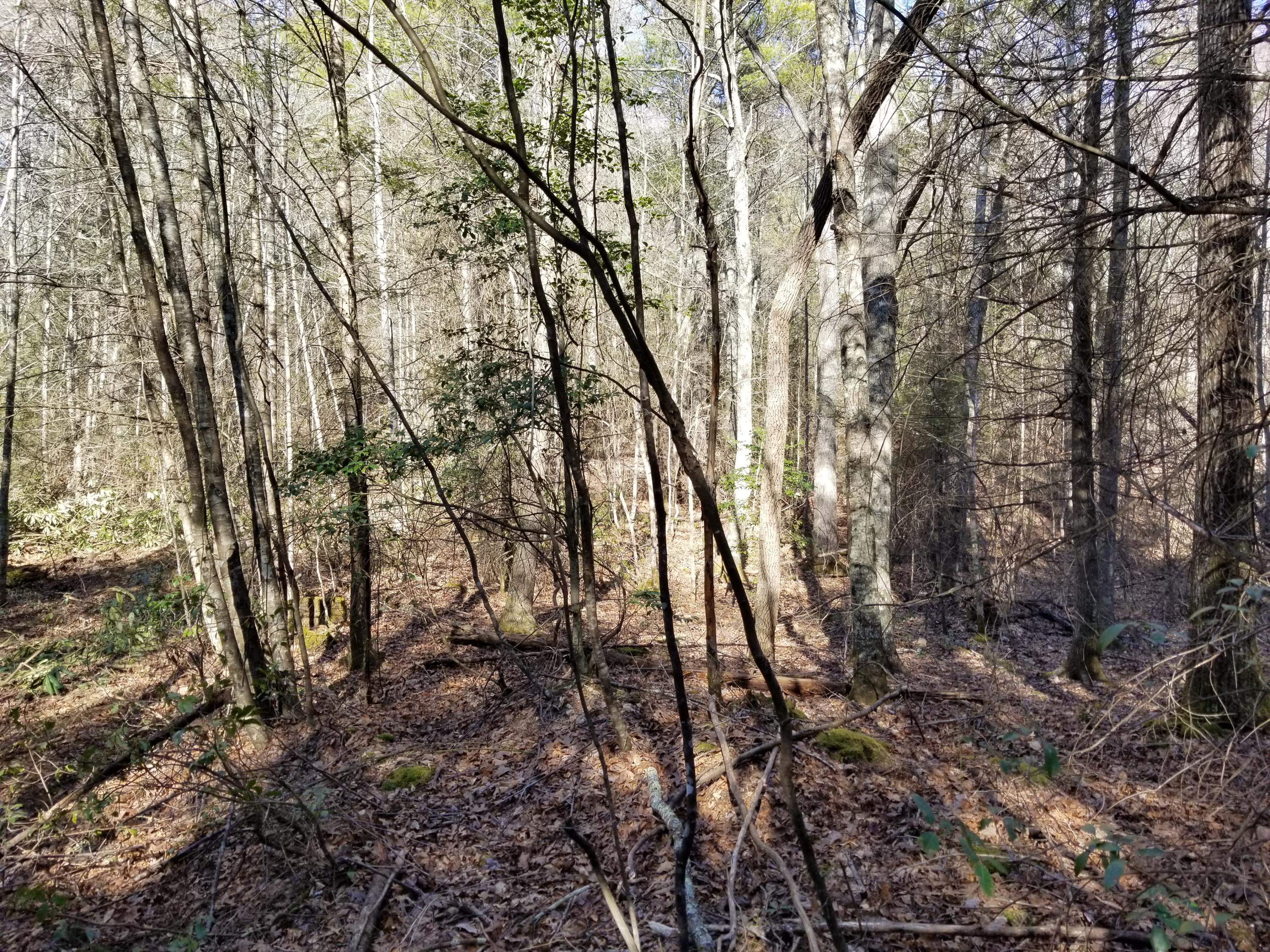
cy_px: 476
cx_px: 635
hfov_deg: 67.3
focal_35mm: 26
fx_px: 954
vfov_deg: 53.1
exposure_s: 1/302
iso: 50
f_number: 1.7
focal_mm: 4.3
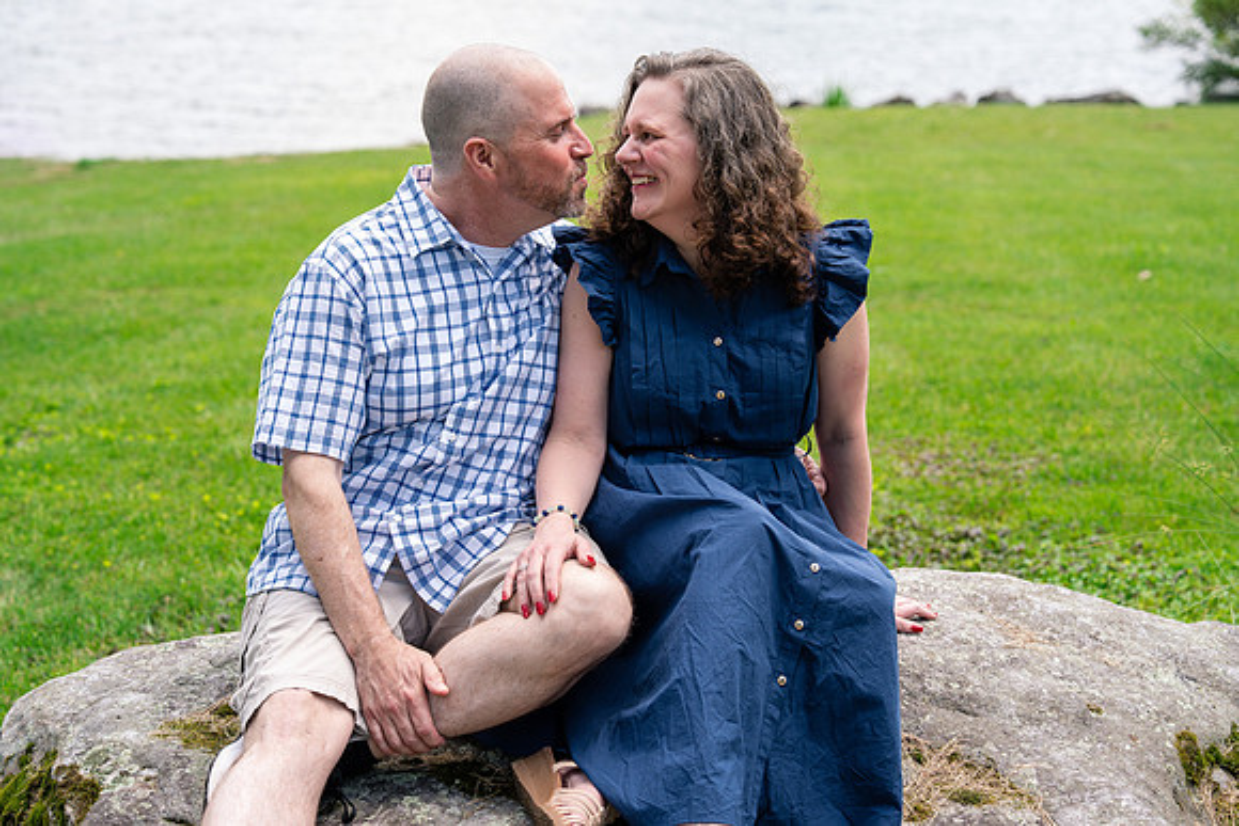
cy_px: 413
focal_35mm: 70
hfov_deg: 28.8
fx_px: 2410
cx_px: 620
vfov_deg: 19.5
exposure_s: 1/250
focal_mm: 70
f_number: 4
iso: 80
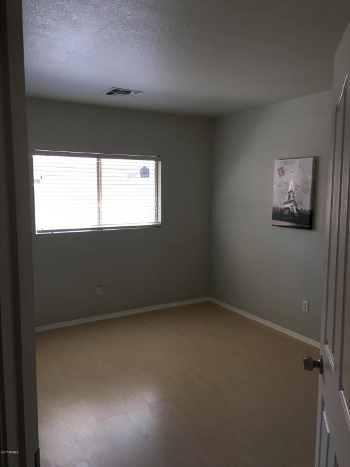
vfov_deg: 61.7
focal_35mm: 29
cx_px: 175
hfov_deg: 48.2
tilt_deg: -5.8
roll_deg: +0.5
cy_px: 234
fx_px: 391
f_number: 2.2
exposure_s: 1/30
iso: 25
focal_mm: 4.15
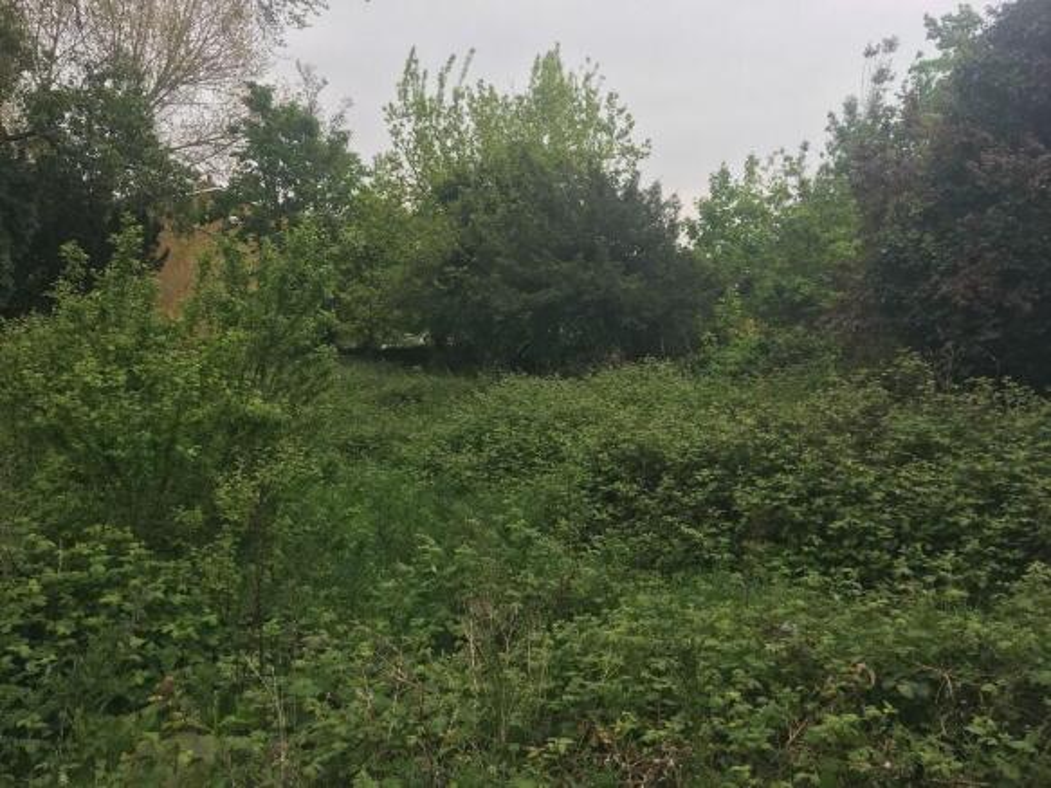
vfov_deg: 48.2
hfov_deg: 61.7
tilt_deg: -3.1
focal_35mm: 29
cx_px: 526
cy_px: 394
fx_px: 880
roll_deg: -0.5
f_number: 2.2
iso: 25
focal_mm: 4.15
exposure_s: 1/472
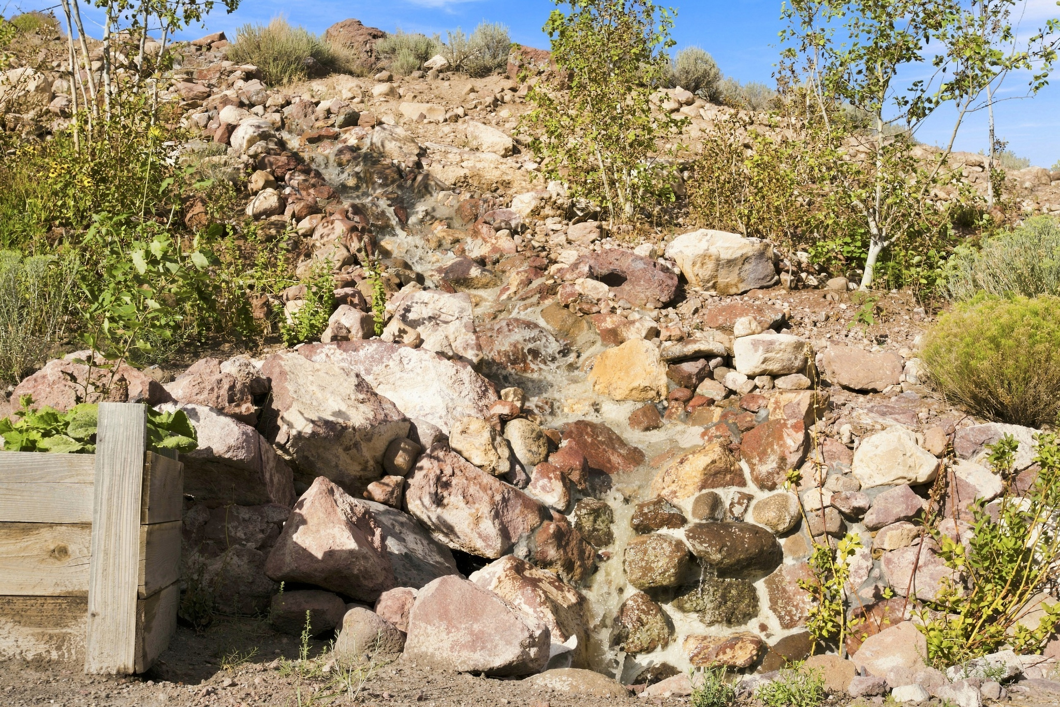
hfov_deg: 55.8
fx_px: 1001
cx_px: 530
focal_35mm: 34
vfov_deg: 38.9
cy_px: 354
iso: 500
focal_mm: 34
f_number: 9
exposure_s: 1/1250
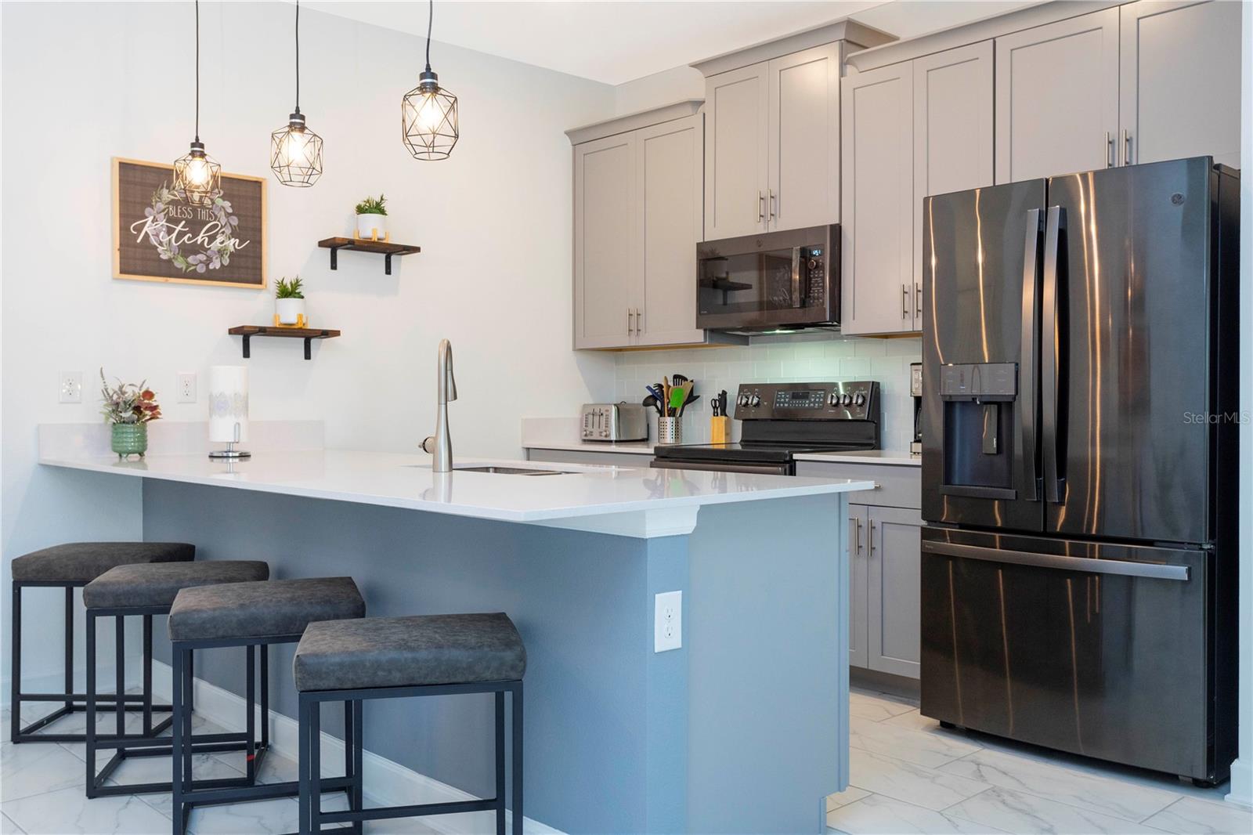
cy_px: 418
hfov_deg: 57.2
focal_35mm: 33
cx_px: 626
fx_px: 1148
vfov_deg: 40.0
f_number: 9
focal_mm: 33
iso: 800
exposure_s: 1/20
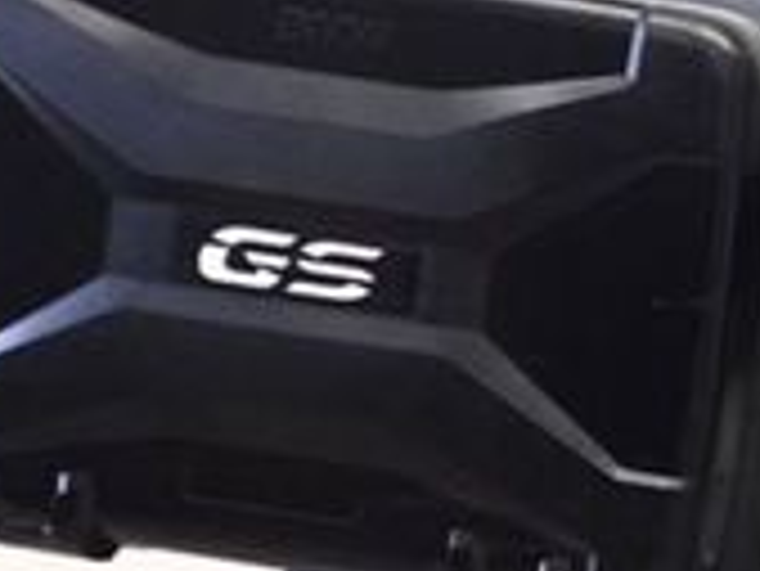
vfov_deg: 13.6
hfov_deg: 14.5
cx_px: 1587
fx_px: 2395
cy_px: 337
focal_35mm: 109
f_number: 1.8
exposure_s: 1/45
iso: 160
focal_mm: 5.4
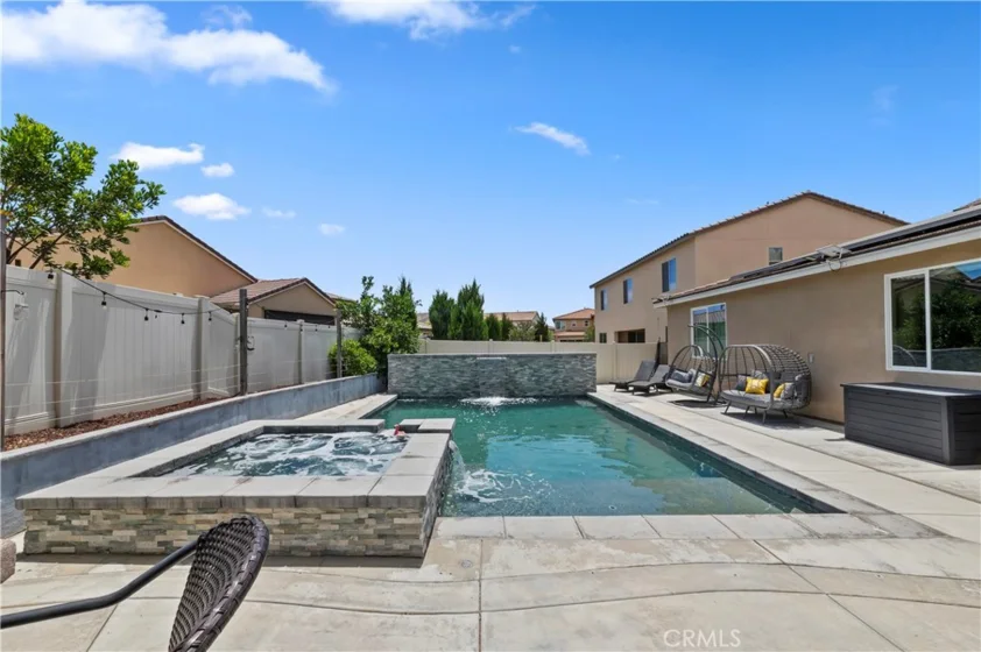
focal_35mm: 14
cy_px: 326
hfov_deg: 104.3
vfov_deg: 81.1
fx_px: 381
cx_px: 490
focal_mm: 14
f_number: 22
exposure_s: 1/100
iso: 125
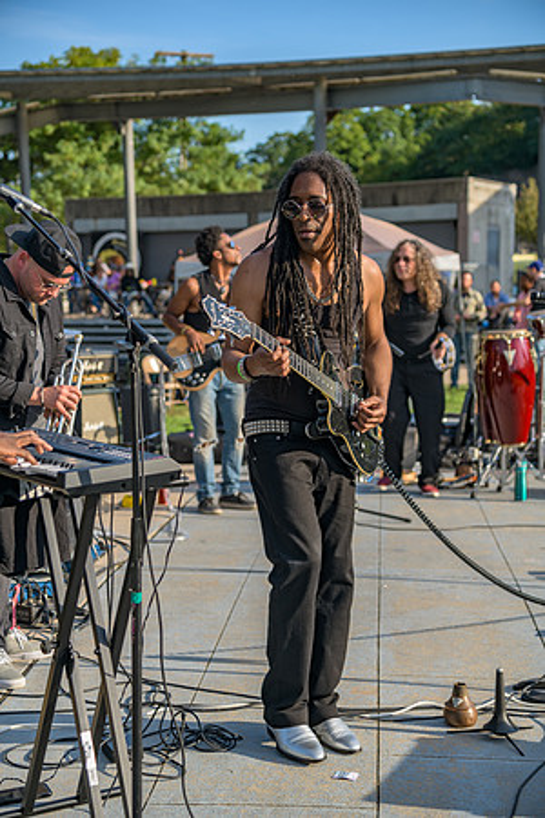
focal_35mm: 65
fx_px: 1476
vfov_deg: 31.0
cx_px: 272
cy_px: 409
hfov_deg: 20.9
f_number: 4
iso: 72
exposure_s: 1/200
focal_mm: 65
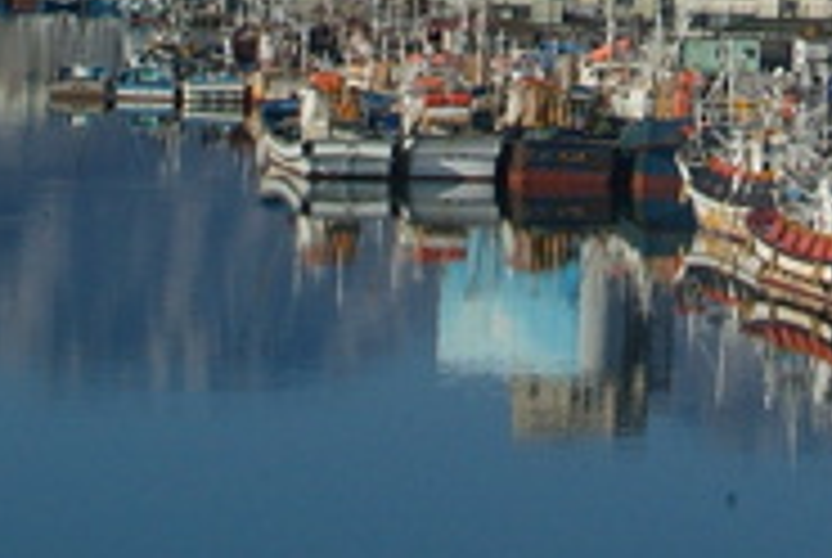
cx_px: 1158
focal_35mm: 272
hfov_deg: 7.5
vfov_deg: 5.0
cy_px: -140
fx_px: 6296
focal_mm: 48
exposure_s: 1/1000
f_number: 16
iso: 800
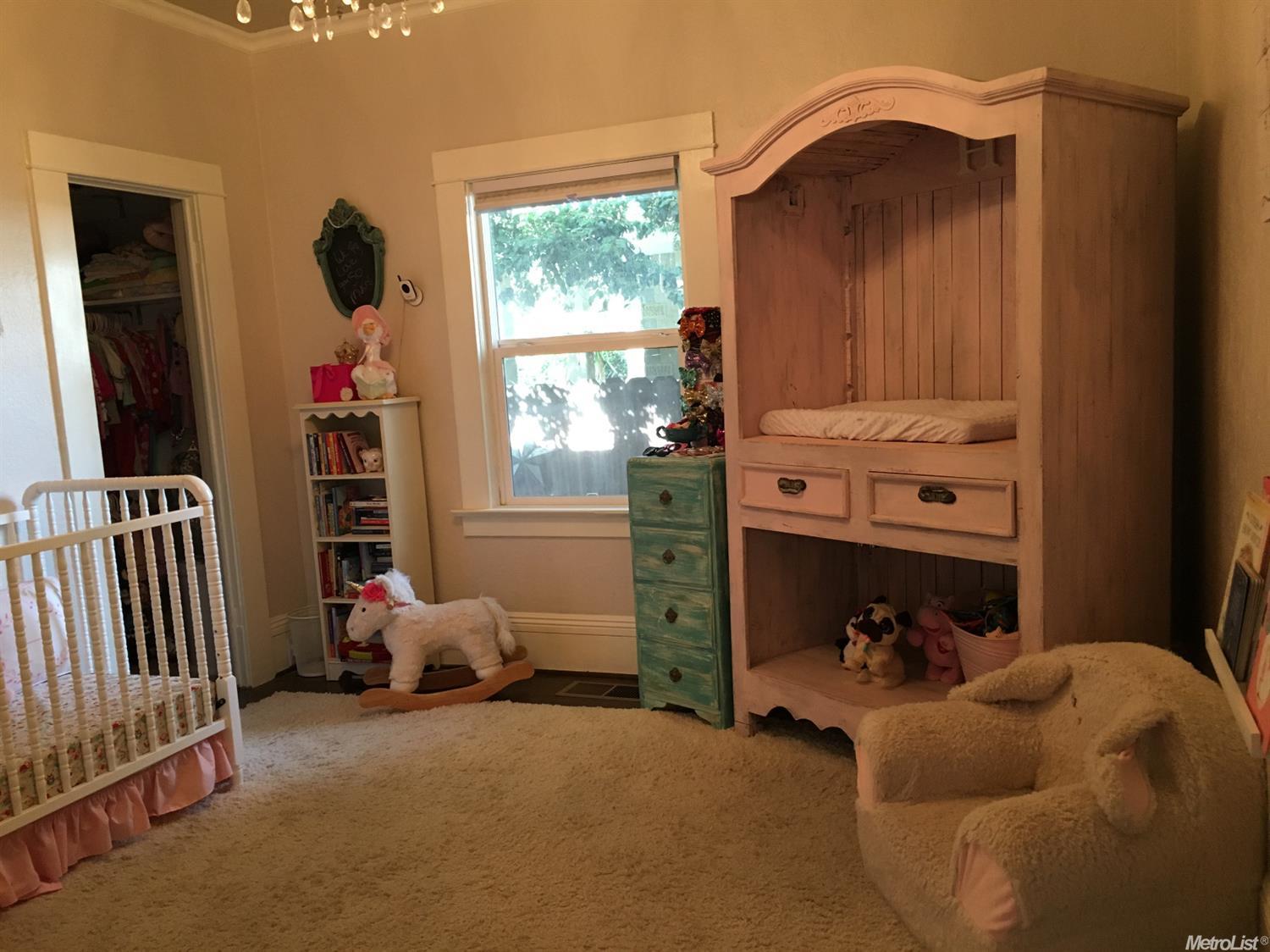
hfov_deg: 61.7
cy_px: 476
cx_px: 635
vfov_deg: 48.2
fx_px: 1064
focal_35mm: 29
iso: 125
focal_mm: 4.15
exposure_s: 1/30
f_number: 2.2
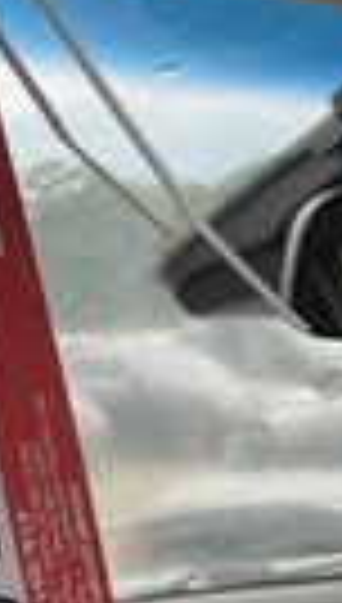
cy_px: 320
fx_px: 1506
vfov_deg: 22.6
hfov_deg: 12.7
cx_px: -63
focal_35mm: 94
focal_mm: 3
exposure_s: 1/122
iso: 40
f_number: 1.8
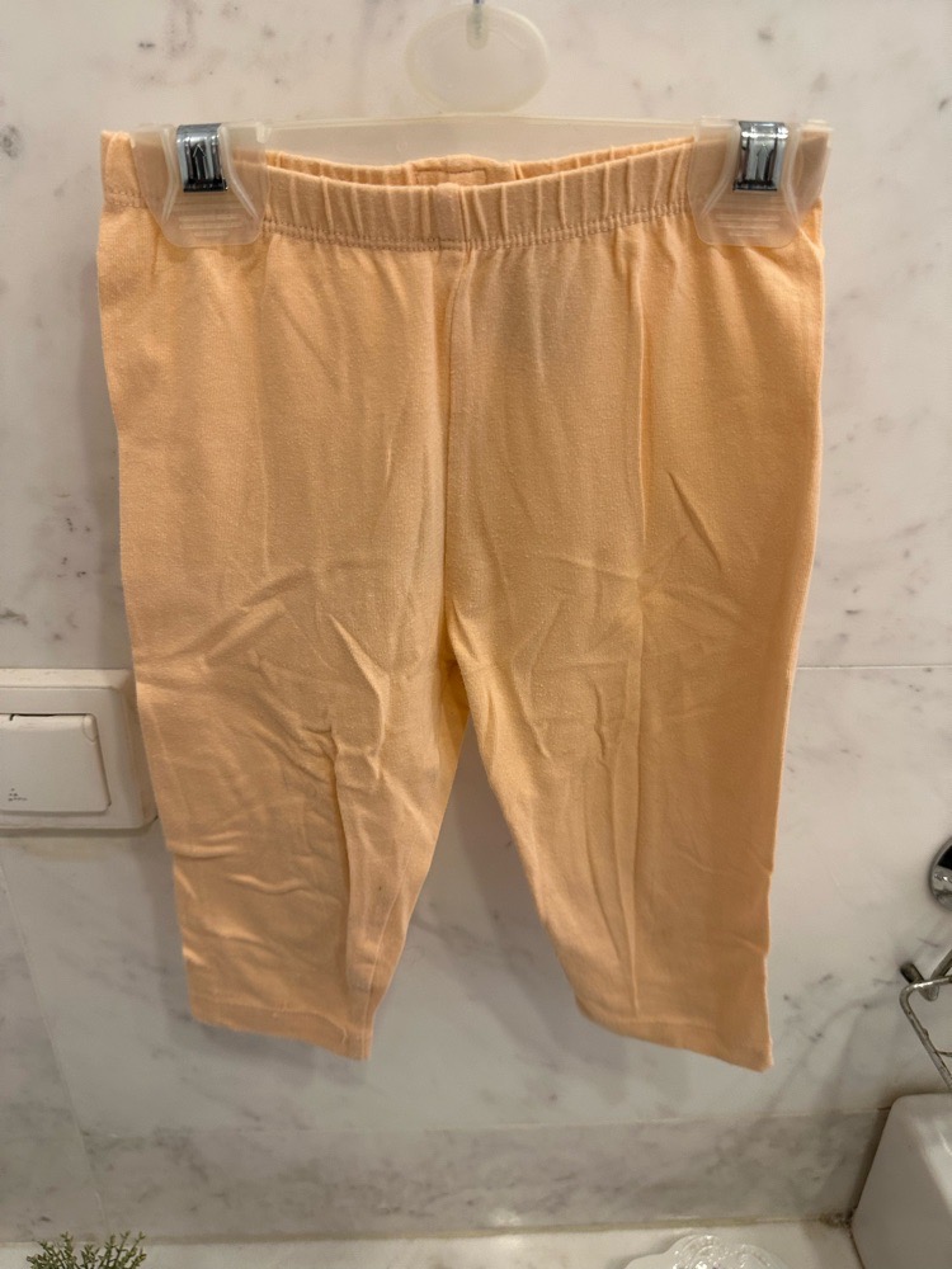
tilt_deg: -27.0
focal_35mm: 24
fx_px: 880
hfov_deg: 56.8
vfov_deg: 71.6
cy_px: 634
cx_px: 476
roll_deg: -1.0
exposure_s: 1/50
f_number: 1.78
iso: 200
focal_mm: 6.86
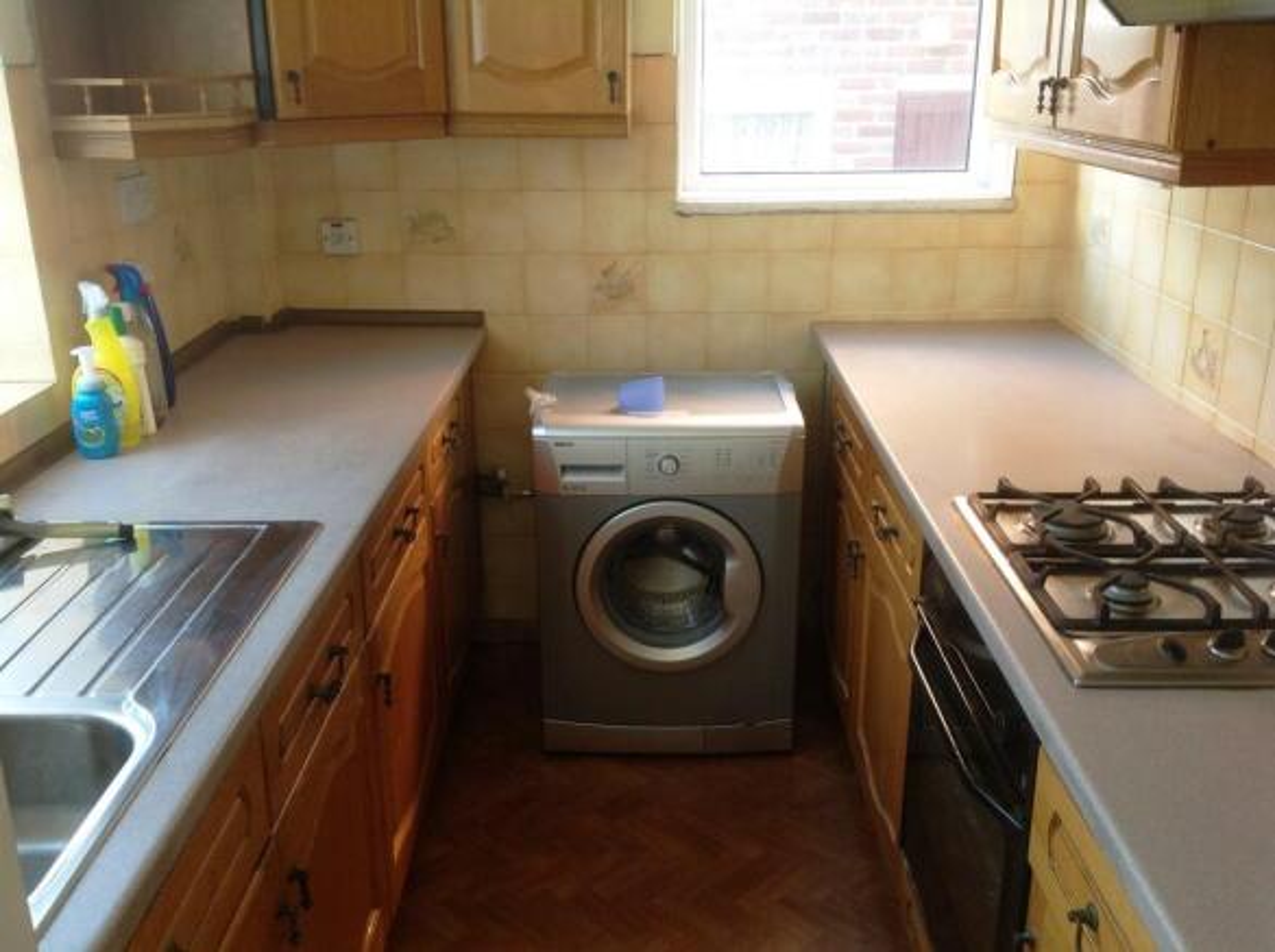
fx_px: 1287
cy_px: 476
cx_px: 638
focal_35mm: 35
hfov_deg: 52.7
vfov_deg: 40.6
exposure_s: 1/15
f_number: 2.4
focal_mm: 4.28
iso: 64
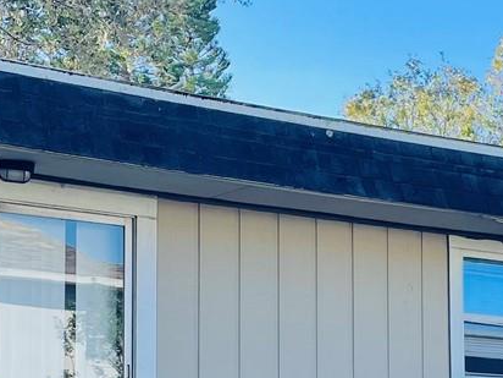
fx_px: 1468
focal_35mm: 101
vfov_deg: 14.5
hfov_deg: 19.4
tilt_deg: +5.7
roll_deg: +0.0
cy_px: 360
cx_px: 276
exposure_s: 1/1014
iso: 32
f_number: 1.6
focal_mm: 4.2
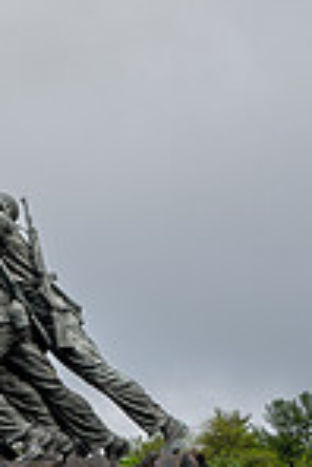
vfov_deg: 21.6
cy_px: 316
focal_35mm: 94
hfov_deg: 14.2
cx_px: -39
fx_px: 1219
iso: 110
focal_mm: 31
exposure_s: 1/100
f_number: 6.3
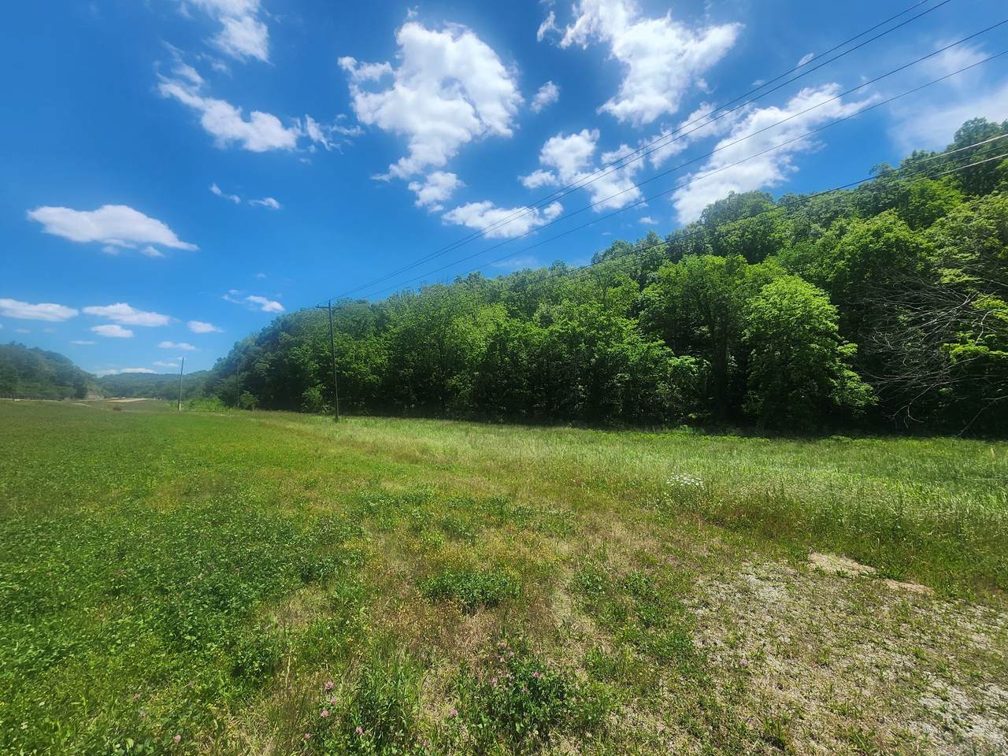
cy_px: 378
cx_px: 504
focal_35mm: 13
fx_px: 379
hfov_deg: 106.2
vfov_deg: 89.9
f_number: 2.2
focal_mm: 2.2
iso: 50
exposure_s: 1/2410
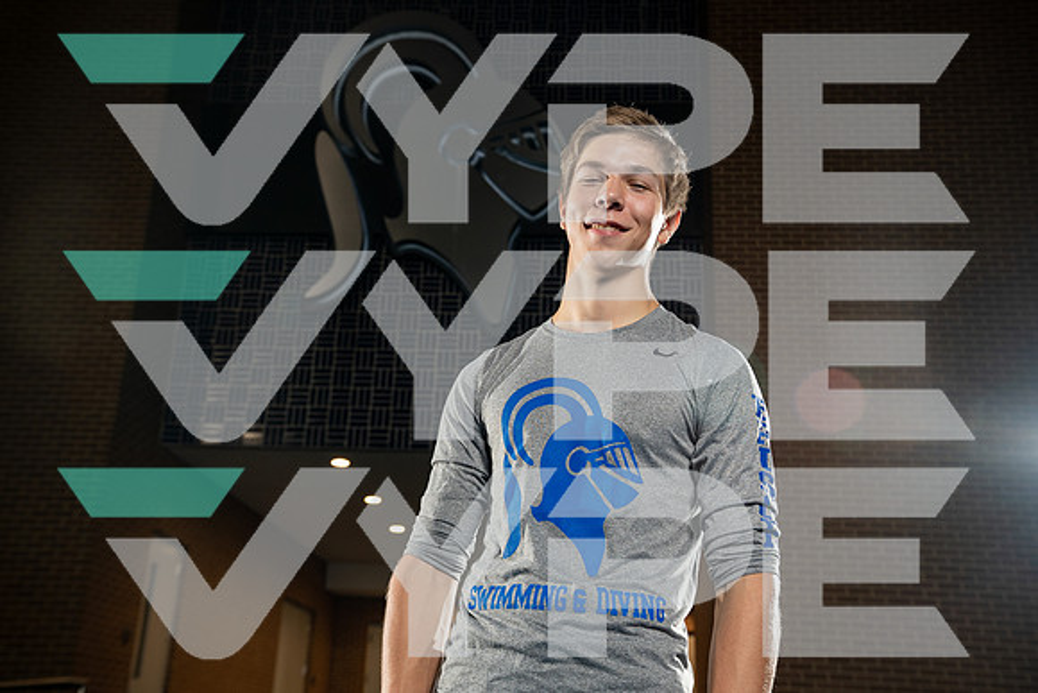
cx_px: 519
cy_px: 346
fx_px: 1096
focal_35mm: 38
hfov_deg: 50.7
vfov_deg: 35.1
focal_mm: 38
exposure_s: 1/125
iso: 800
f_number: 5
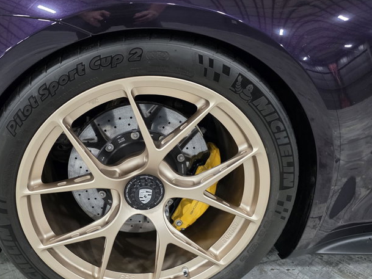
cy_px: 169
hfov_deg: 60.9
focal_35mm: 29
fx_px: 312
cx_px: 141
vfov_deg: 47.9
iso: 1250
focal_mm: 6.3
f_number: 1.7
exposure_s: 1/120
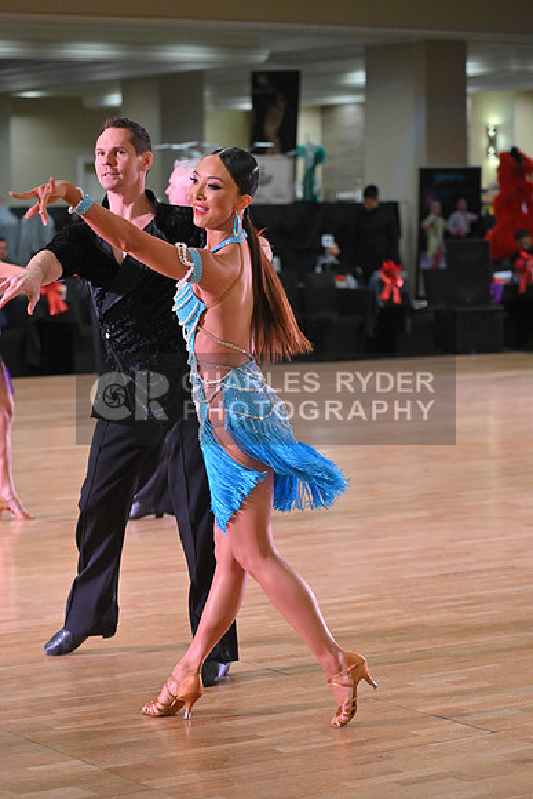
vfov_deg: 20.0
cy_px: 400
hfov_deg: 13.4
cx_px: 266
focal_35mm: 102
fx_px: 2264
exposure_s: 1/400
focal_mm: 102
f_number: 4
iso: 3200
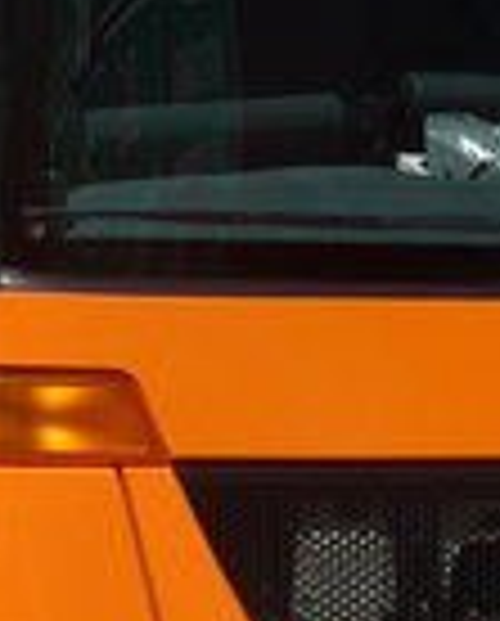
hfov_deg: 4.7
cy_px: -459
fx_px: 6084
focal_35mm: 330
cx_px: 644
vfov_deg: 5.8
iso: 80
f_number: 3.2
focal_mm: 8
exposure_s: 1/2000
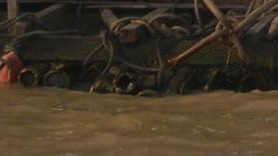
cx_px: 318
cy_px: -109
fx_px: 3523
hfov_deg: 4.5
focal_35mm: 478
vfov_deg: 2.5
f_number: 4.6
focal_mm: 20.5
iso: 100
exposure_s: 1/250
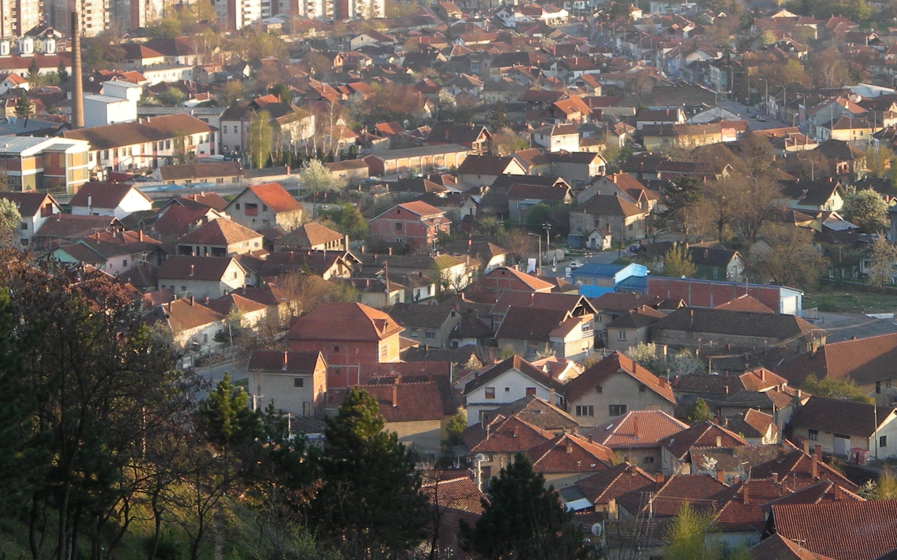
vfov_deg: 9.3
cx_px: 557
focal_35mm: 140
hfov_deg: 14.9
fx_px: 3422
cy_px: 108
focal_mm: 14.8
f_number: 4.6
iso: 65
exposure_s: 1/60
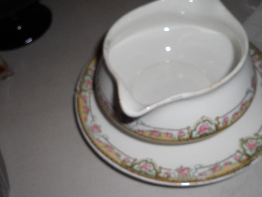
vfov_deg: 44.2
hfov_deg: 56.8
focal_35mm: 32
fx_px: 242
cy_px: 98
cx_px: 131
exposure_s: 1/25
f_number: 8.8
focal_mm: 5.8
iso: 80
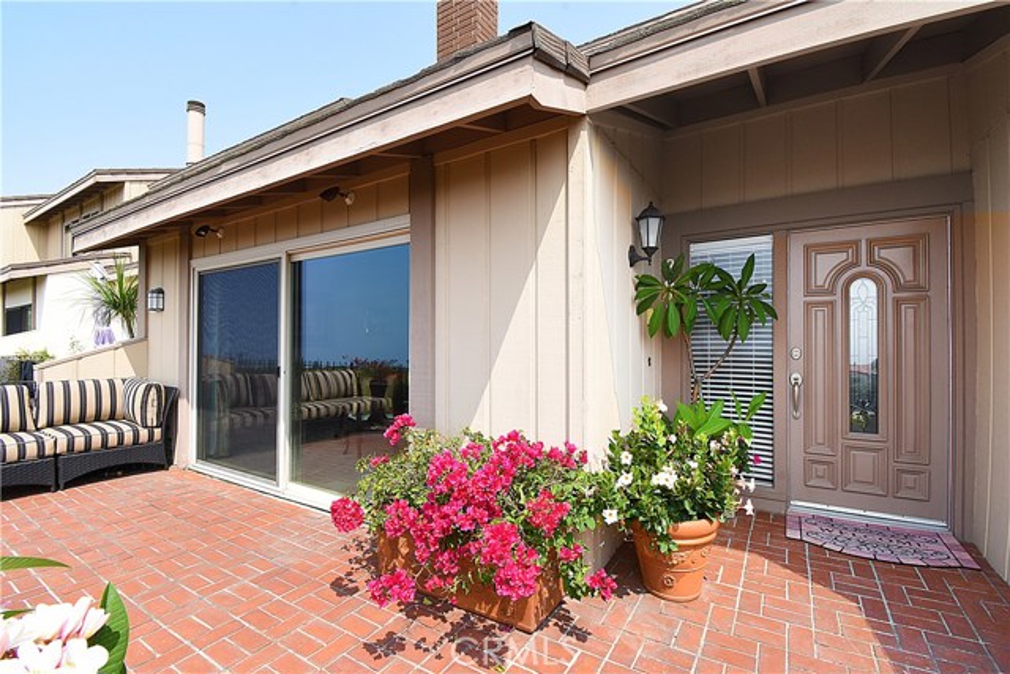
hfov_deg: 100.4
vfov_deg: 77.4
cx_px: 505
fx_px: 421
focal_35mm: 15
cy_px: 337
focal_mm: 10
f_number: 14
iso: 250
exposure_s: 1/125
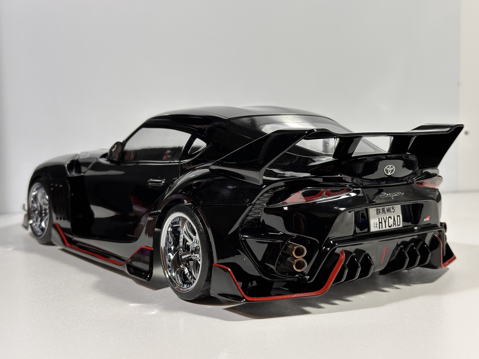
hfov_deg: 39.7
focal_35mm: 48
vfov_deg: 30.3
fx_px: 664
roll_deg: +0.9
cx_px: 240
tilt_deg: -5.8
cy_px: 180
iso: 80
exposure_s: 1/100
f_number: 1.78
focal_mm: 6.86
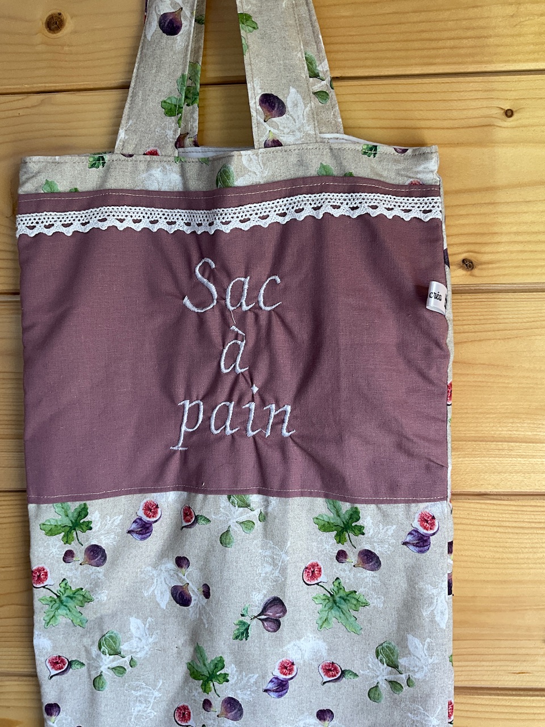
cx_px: 272
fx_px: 609
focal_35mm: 29
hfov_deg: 48.2
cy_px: 364
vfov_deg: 61.7
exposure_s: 1/100
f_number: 1.8
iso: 32
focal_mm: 3
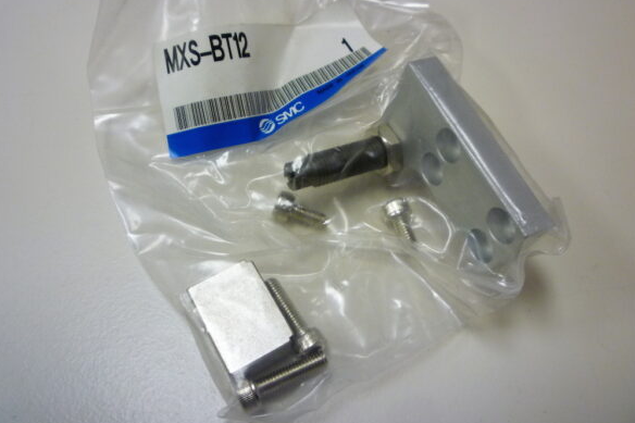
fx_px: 547
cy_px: 188
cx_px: 321
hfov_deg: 60.3
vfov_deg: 42.2
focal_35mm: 31
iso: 250
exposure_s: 1/30
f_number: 3.3
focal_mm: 5.2
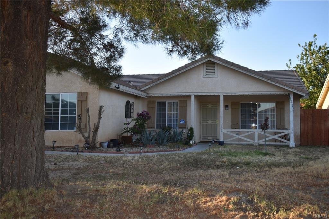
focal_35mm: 34
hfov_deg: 55.1
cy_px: 110
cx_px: 164
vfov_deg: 38.3
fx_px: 315
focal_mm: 23
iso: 110
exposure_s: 1/200
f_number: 5
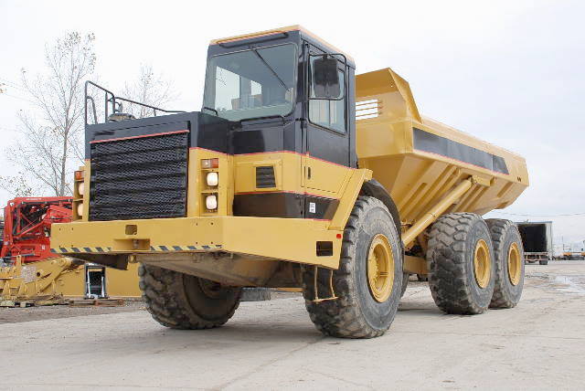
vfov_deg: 32.0
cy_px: 196
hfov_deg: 46.4
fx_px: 683
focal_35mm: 42
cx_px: 292
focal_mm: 28
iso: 100
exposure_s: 1/160
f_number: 6.3
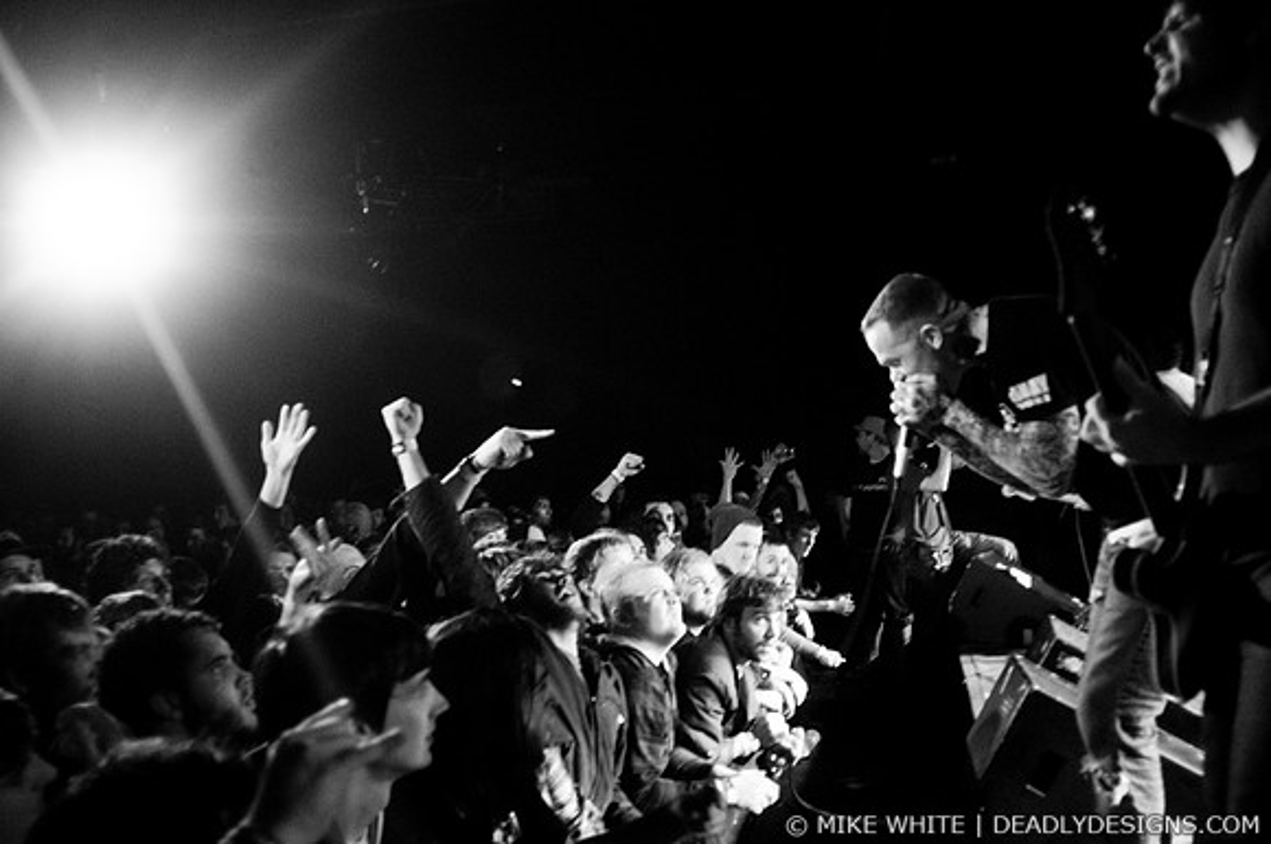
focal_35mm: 30
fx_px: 1058
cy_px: 422
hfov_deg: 62.0
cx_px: 636
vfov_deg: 43.5
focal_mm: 20
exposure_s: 1/100
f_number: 2.8
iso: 1000
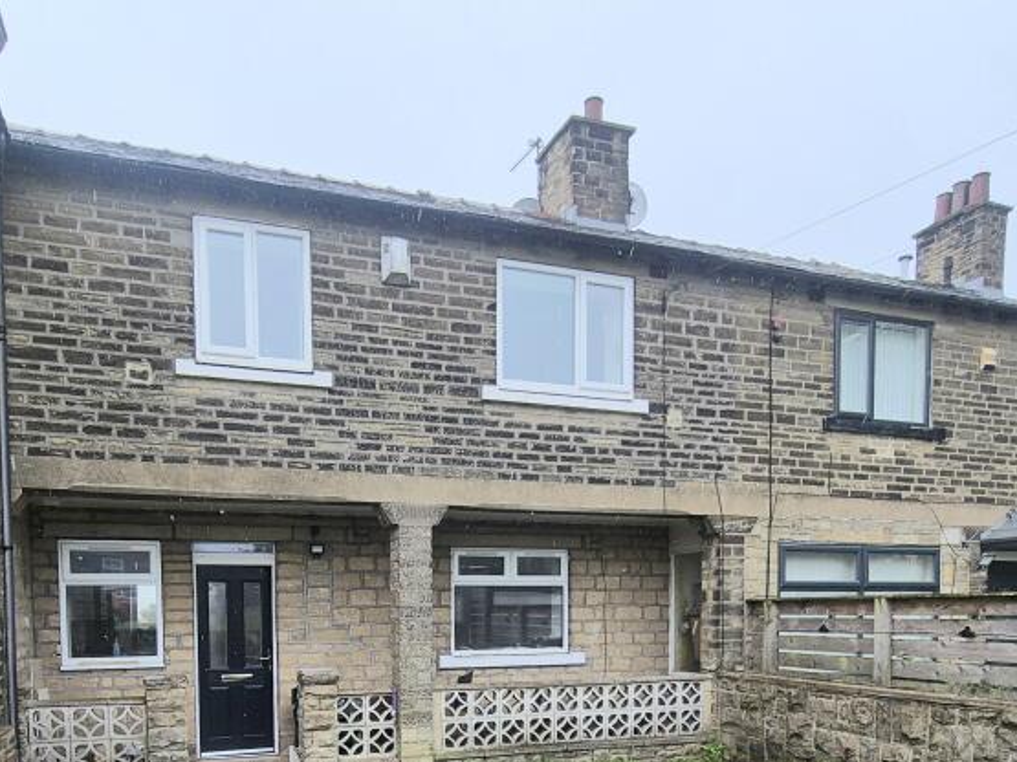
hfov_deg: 71.2
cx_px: 434
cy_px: 658
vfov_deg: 51.4
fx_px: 705
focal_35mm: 24
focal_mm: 2.2
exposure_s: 1/714
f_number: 2.2
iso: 50
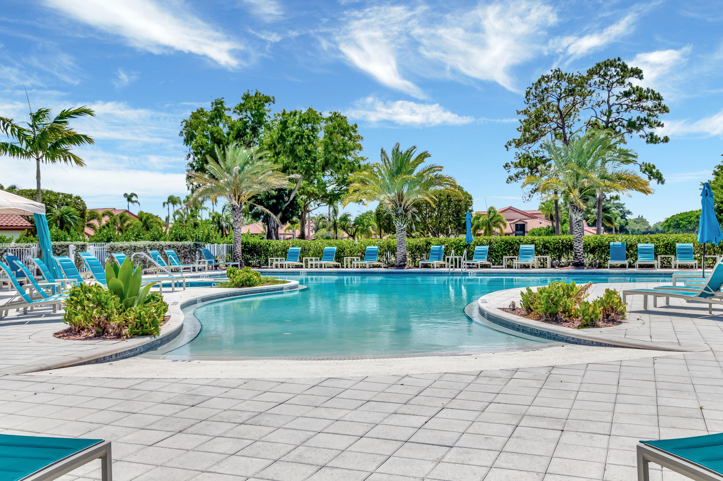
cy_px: 240
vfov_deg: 36.8
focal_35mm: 36
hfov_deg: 53.2
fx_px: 723
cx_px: 362
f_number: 8
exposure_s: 1/2500
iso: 640
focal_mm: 24
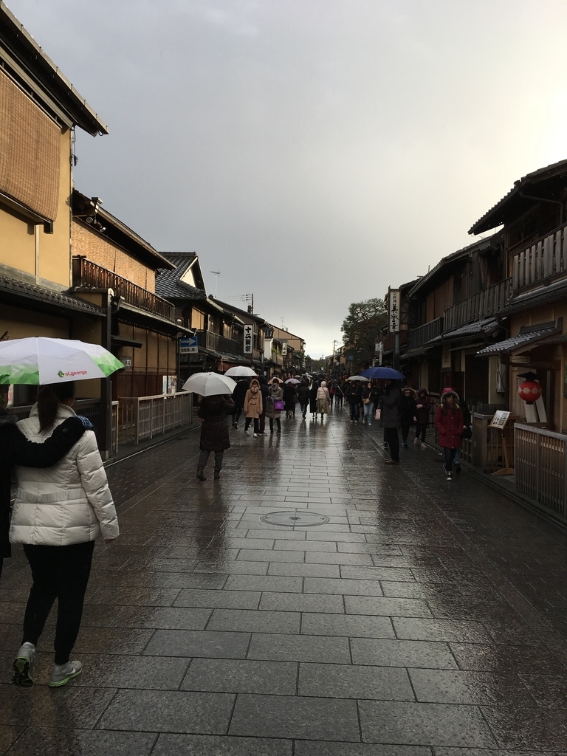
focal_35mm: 29
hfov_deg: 48.2
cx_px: 284
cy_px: 378
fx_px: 633
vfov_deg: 61.7
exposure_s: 1/894
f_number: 2.2
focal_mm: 4.15
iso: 25
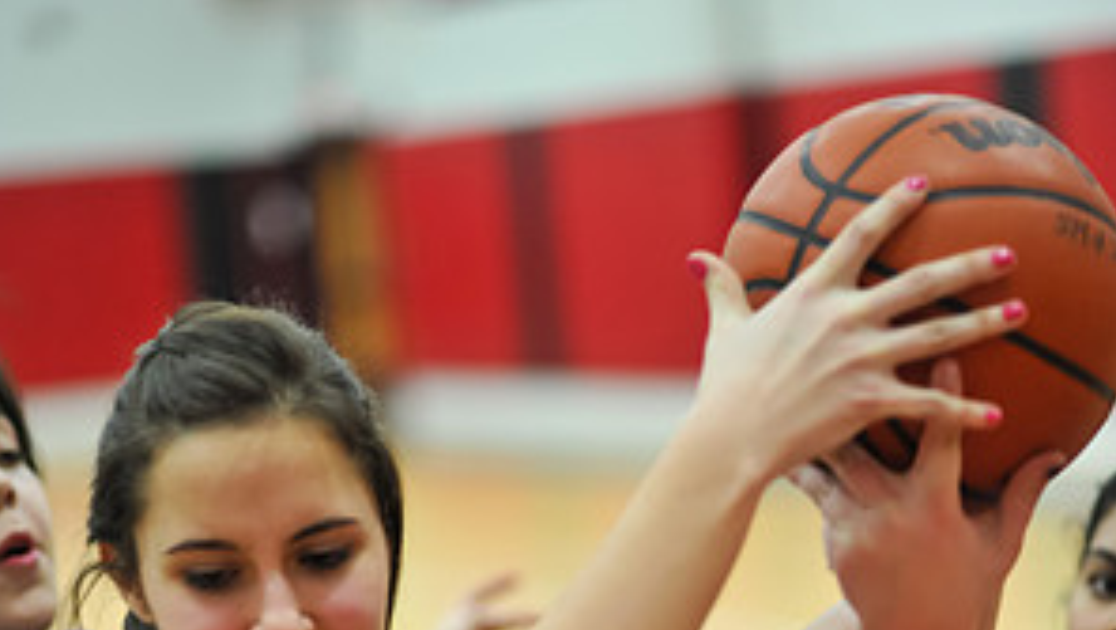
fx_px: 3998
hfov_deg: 15.9
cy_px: 845
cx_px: 556
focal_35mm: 135
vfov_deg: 8.9
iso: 2000
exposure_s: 1/500
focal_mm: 85
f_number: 2
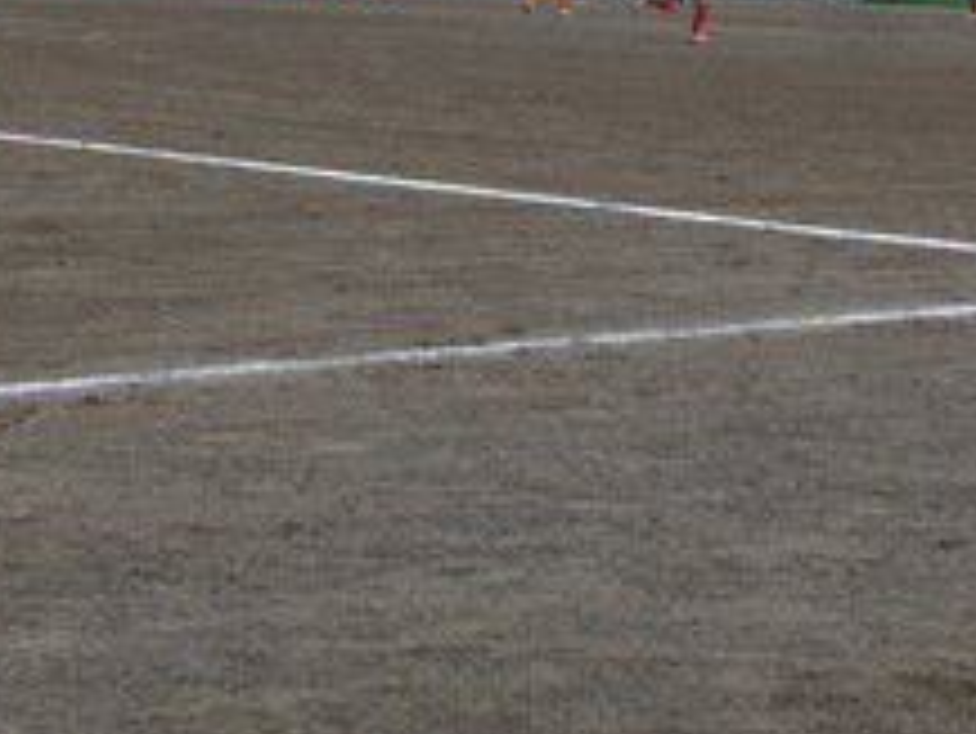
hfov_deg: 16.1
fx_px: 3442
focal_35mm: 122
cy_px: 74
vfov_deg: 12.1
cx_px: 666
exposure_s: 1/200
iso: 64
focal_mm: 10.4
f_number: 7.2
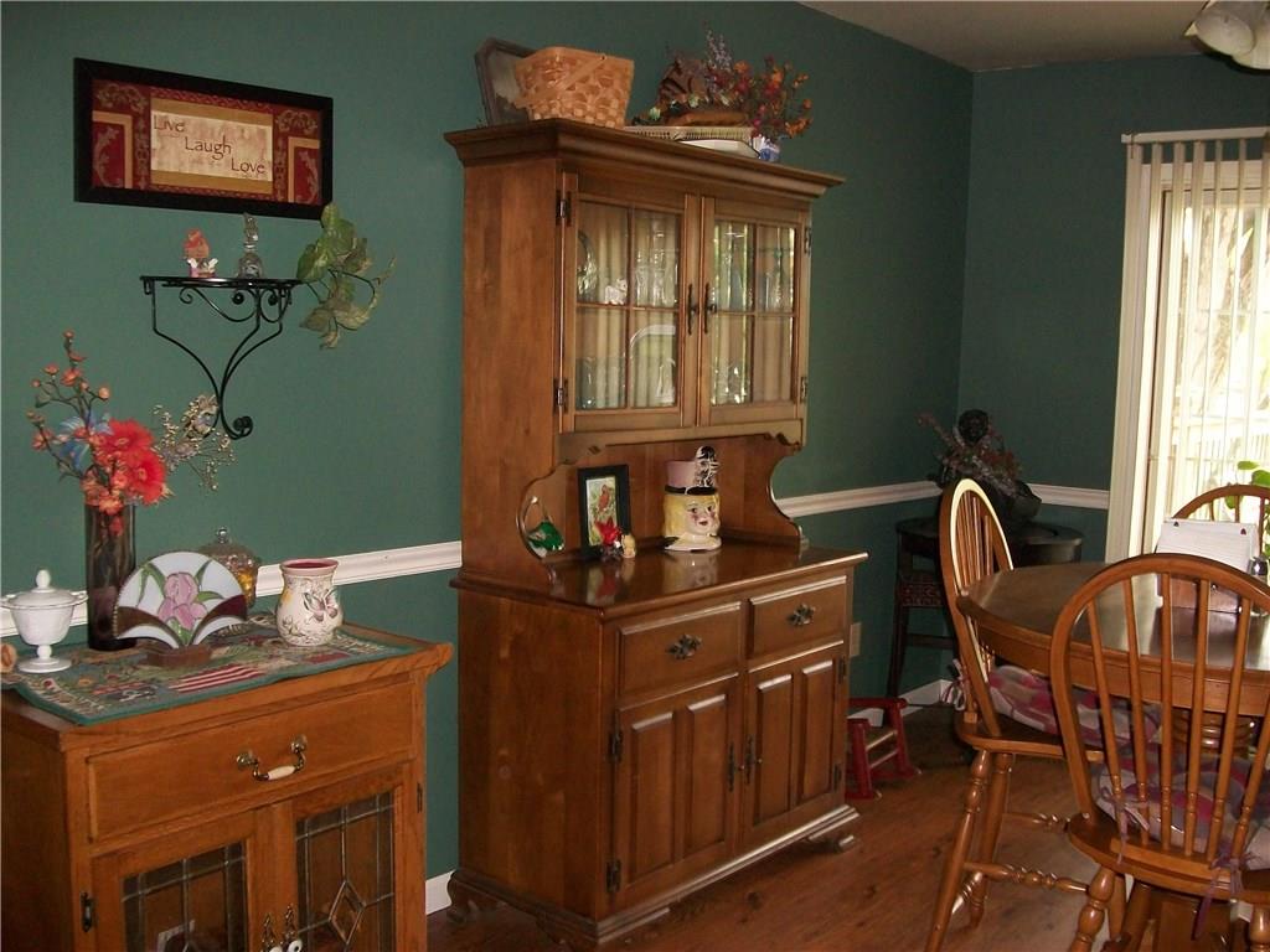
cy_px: 476
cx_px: 635
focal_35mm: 32
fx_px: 1174
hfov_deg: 56.8
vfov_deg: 44.2
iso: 200
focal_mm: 5.7
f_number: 2.9
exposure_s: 1/30
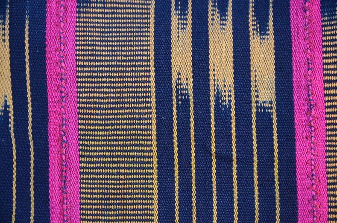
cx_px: 168
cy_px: 112
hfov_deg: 13.1
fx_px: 1472
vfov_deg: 8.7
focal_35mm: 158
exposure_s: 1/50
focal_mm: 105
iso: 800
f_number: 8
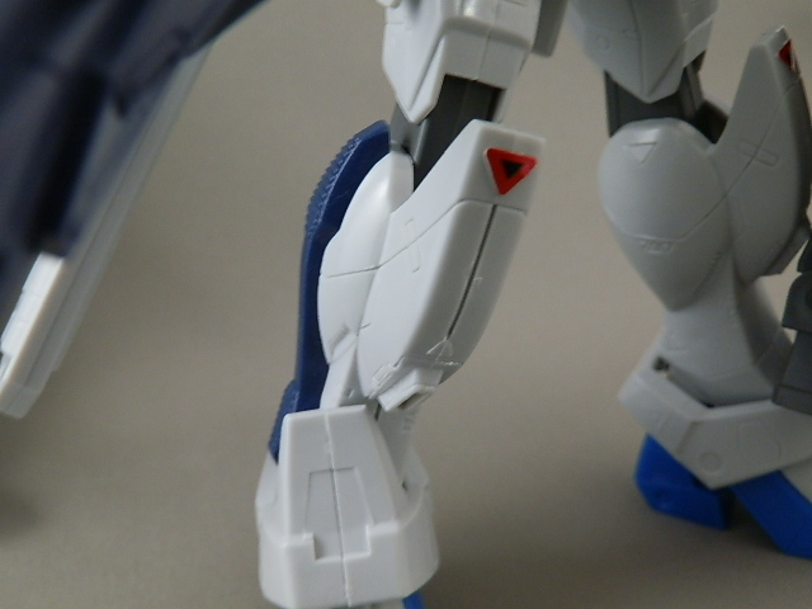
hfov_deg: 54.0
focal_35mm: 34
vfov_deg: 41.8
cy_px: 304
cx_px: 406
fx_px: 798
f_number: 3.5
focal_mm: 6.17
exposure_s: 1/8
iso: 200
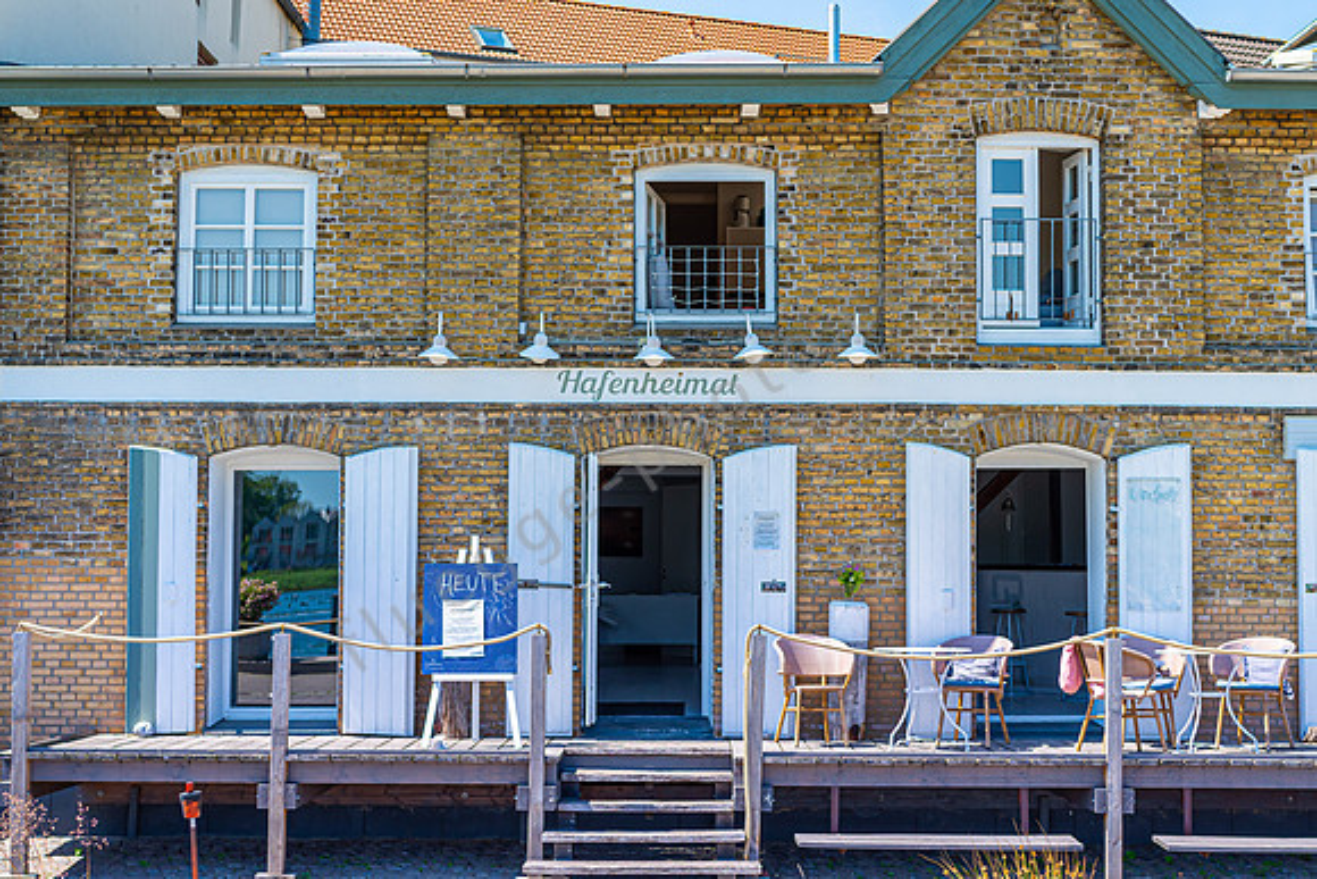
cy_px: 440
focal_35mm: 52
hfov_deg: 38.0
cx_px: 658
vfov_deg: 25.9
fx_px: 1911
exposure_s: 1/1000
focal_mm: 35
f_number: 2.8
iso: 100
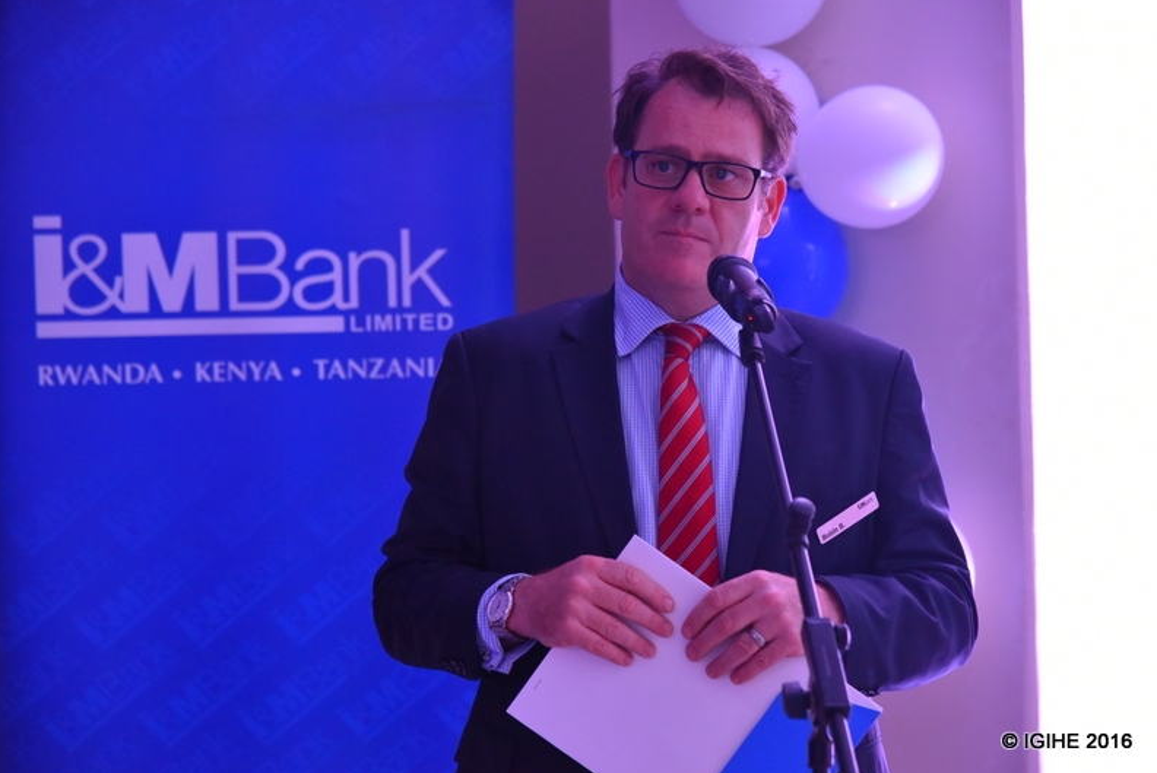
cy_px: 387
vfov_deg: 12.9
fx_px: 3408
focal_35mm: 106
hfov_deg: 19.3
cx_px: 578
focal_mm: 105
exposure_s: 1/100
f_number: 5
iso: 5000
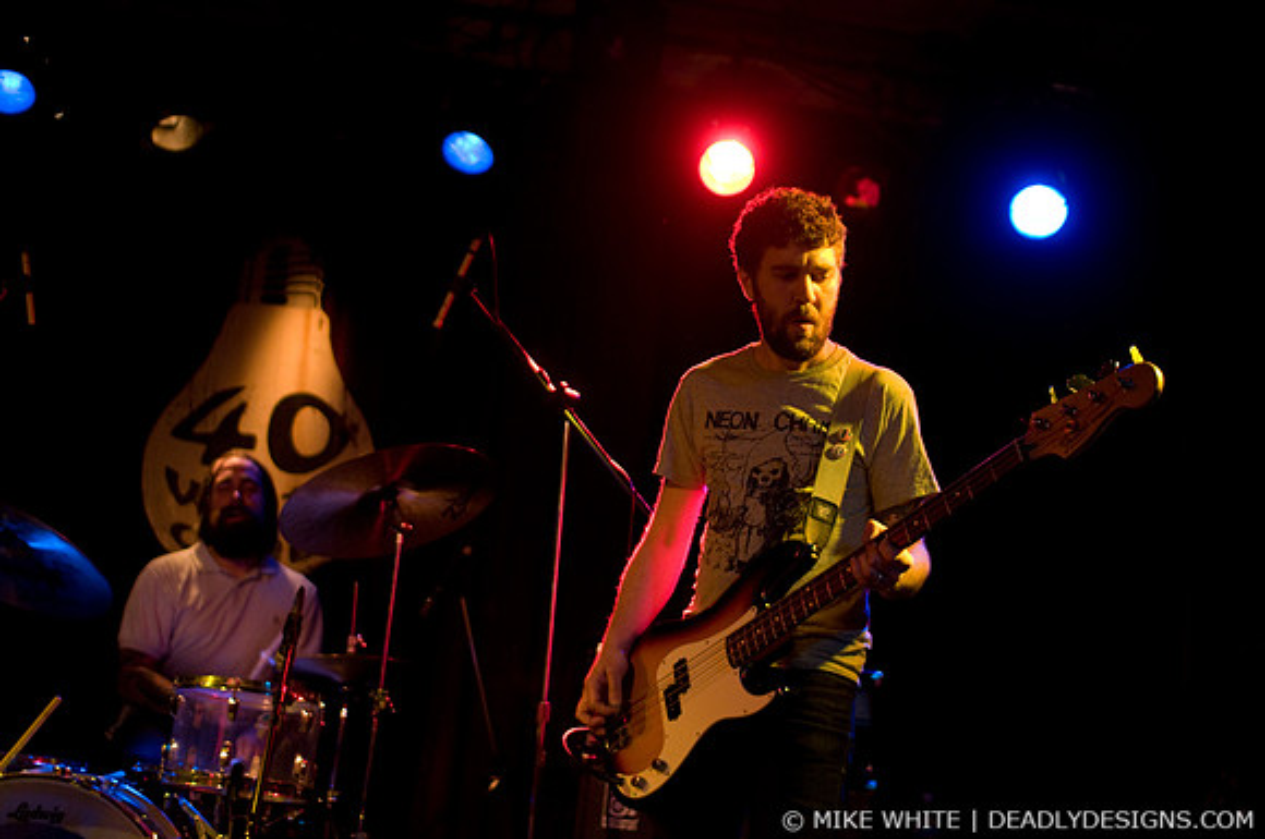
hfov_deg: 43.7
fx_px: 1579
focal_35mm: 45
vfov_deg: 29.8
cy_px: 420
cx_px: 632
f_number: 1.4
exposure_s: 1/160
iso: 800
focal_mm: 30
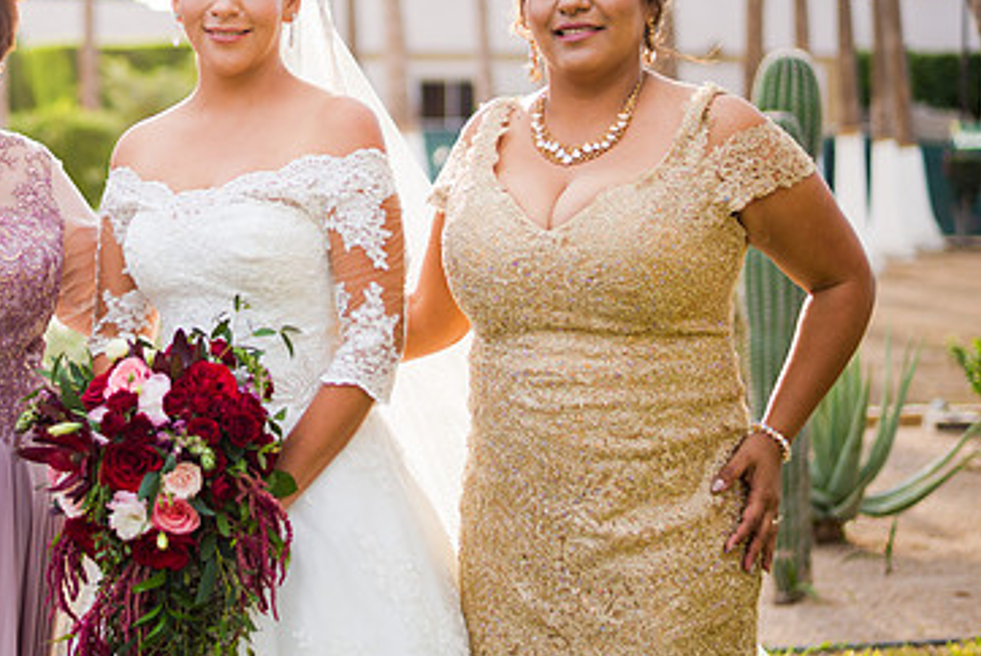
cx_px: 233
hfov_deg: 25.0
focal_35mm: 80
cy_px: 232
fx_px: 2182
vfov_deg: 17.1
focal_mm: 50
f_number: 2
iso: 125
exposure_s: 1/640
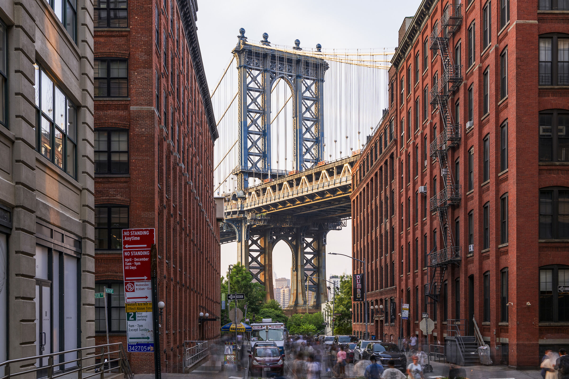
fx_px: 695
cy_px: 190
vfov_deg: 30.5
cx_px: 284
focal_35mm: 44
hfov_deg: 44.5
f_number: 9
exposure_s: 40
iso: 100
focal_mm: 44
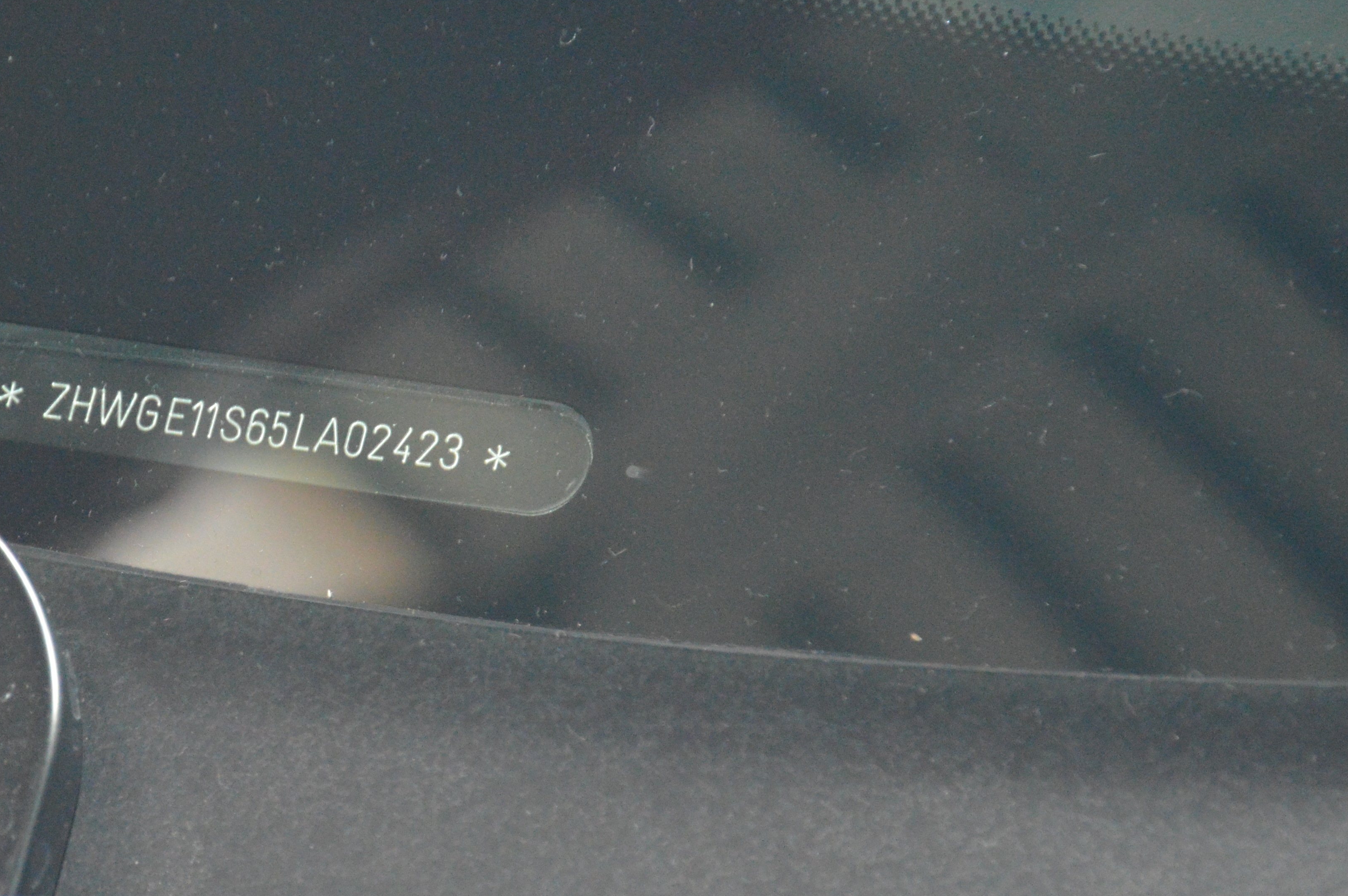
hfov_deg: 7.0
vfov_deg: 4.7
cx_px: 297
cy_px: 404
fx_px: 10995
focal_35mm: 294
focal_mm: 105
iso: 2200
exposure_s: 1/60
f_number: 5.6
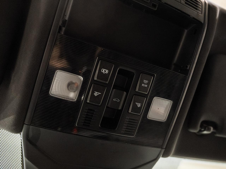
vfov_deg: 47.0
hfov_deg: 60.3
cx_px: 120
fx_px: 194
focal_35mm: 30
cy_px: 72
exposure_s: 1/40
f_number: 2.8
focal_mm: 24
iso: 1000
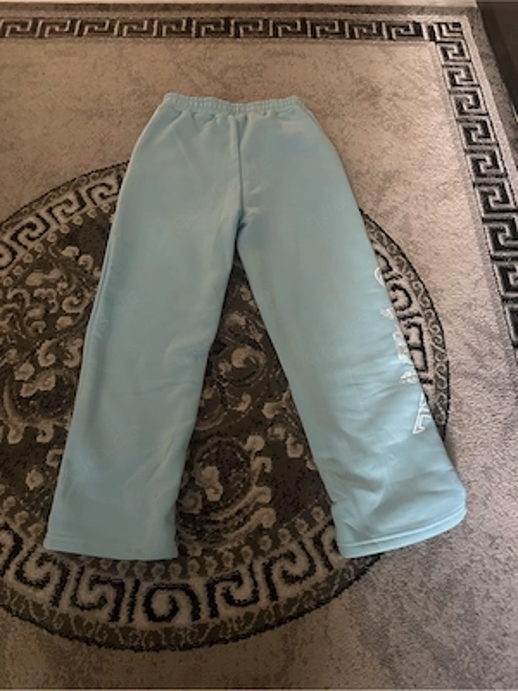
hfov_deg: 56.8
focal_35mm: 24
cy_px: 346
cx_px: 259
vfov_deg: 71.6
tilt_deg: -64.8
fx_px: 479
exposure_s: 1/32
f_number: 1.78
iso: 1000
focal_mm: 6.86
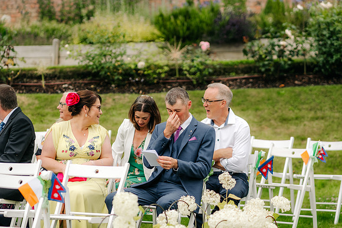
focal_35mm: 127
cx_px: 171
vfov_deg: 10.8
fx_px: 1207
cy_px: 114
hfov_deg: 16.1
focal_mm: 85
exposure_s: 1/1250
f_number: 2
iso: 100
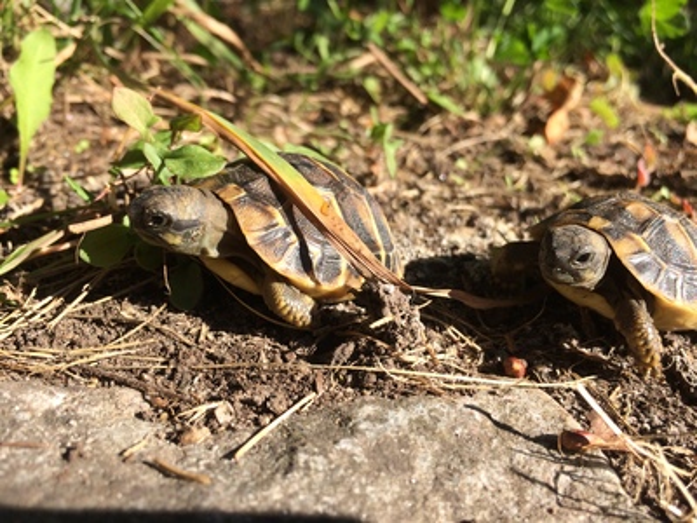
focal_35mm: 29
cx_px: 348
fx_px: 584
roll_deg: -2.4
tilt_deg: -23.0
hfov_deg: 61.7
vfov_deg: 48.2
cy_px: 262
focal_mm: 4.15
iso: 32
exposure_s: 1/933
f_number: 2.2
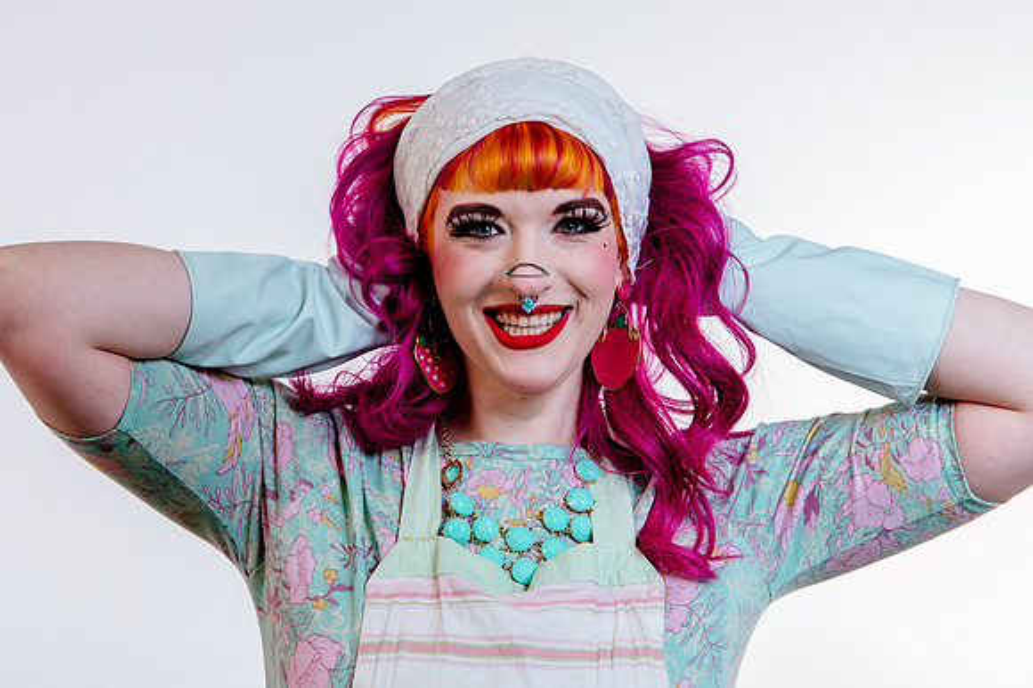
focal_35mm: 92
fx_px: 2633
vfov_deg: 14.9
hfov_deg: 22.2
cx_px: 495
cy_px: 283
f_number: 7.1
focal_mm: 78
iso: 2000
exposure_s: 1/160
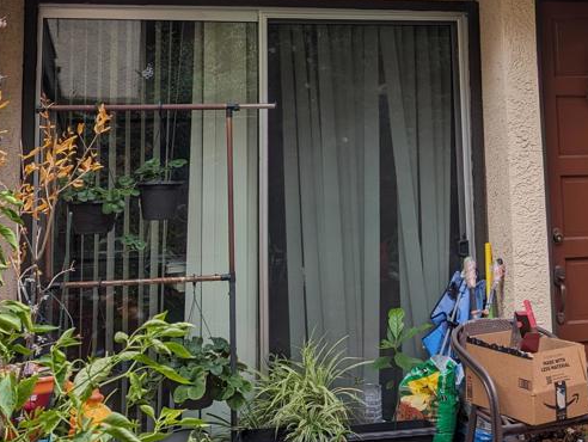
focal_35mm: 50
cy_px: 53
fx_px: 850
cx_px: 374
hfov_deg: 37.9
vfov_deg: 28.2
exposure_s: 1/72.9
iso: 13
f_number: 1.68
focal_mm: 6.9
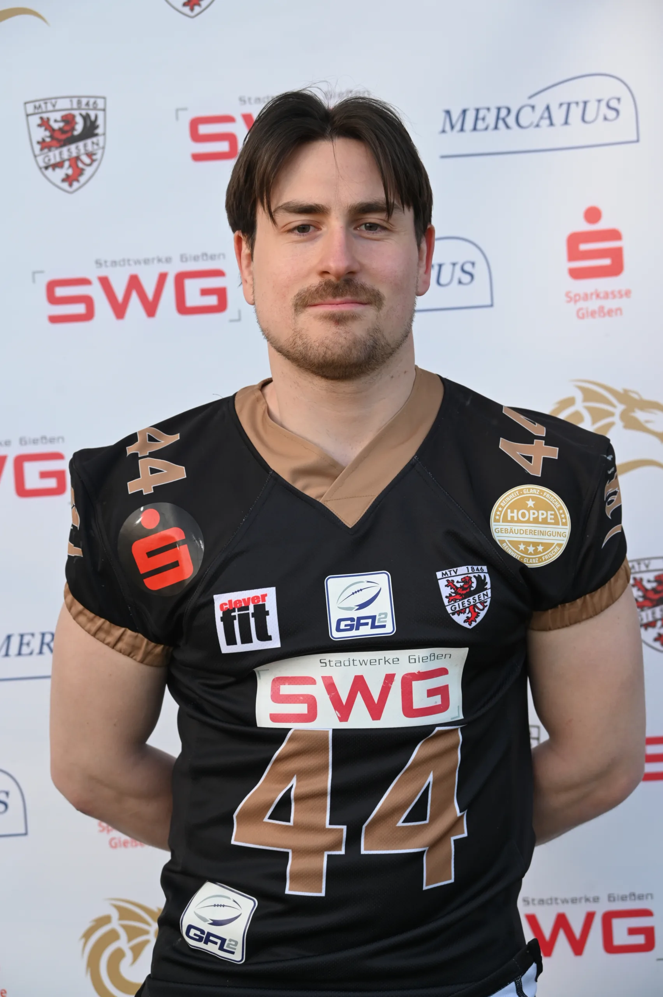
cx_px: 332
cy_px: 498
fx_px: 1909
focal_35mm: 69
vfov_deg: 29.3
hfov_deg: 19.7
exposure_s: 1/200
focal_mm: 69
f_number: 6
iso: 400
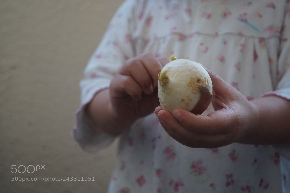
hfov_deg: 43.6
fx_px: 363
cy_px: 96
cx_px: 145
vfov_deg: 29.9
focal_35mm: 45
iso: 1000
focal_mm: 30
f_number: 4
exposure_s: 1/250
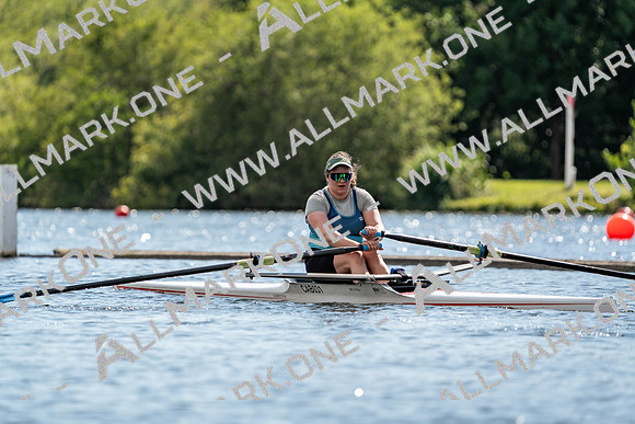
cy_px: 212
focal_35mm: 441
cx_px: 318
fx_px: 7780
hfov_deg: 4.7
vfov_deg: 3.1
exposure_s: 1/2000
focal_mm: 441
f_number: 6.3
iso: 320
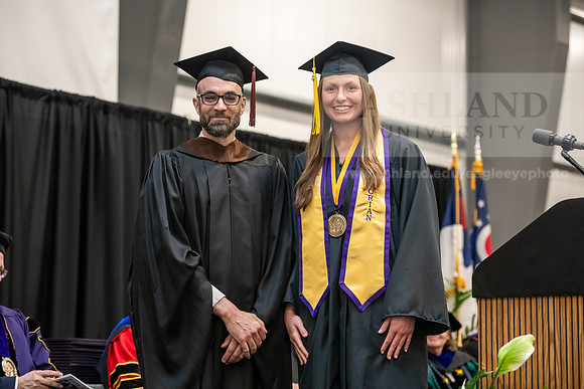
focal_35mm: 100
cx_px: 292
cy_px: 194
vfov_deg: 13.7
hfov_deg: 20.4
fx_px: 1623
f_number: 4
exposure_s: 1/200
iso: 3200
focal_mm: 100
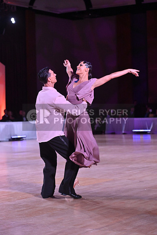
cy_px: 118
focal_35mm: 95
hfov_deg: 14.4
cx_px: 78
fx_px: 621
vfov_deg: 21.5
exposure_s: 1/400
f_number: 5.6
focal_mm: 95
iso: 5000
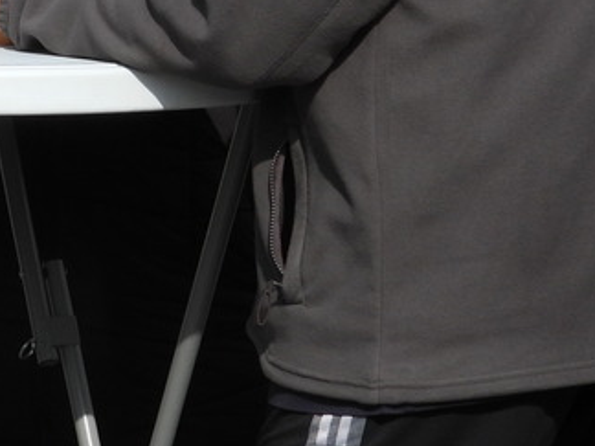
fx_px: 4778
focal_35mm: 278
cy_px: -62
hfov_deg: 7.0
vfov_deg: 5.3
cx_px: -231
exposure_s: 1/1250
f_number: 3.5
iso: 100
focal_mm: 13.5
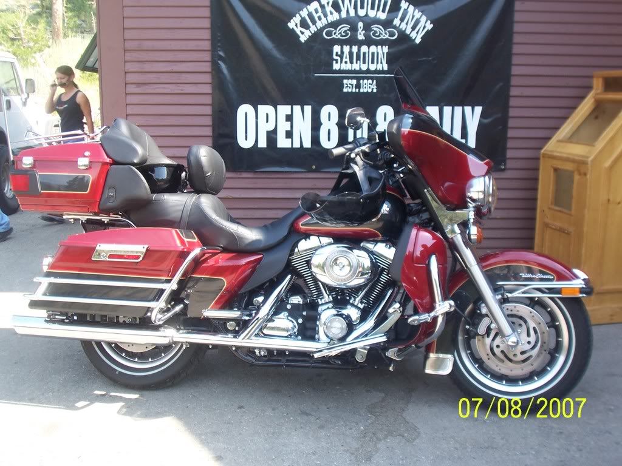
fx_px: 701
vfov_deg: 36.8
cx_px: 311
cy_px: 233
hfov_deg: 47.9
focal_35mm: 39
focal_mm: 6.4
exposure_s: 1/80
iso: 64
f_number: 3.9
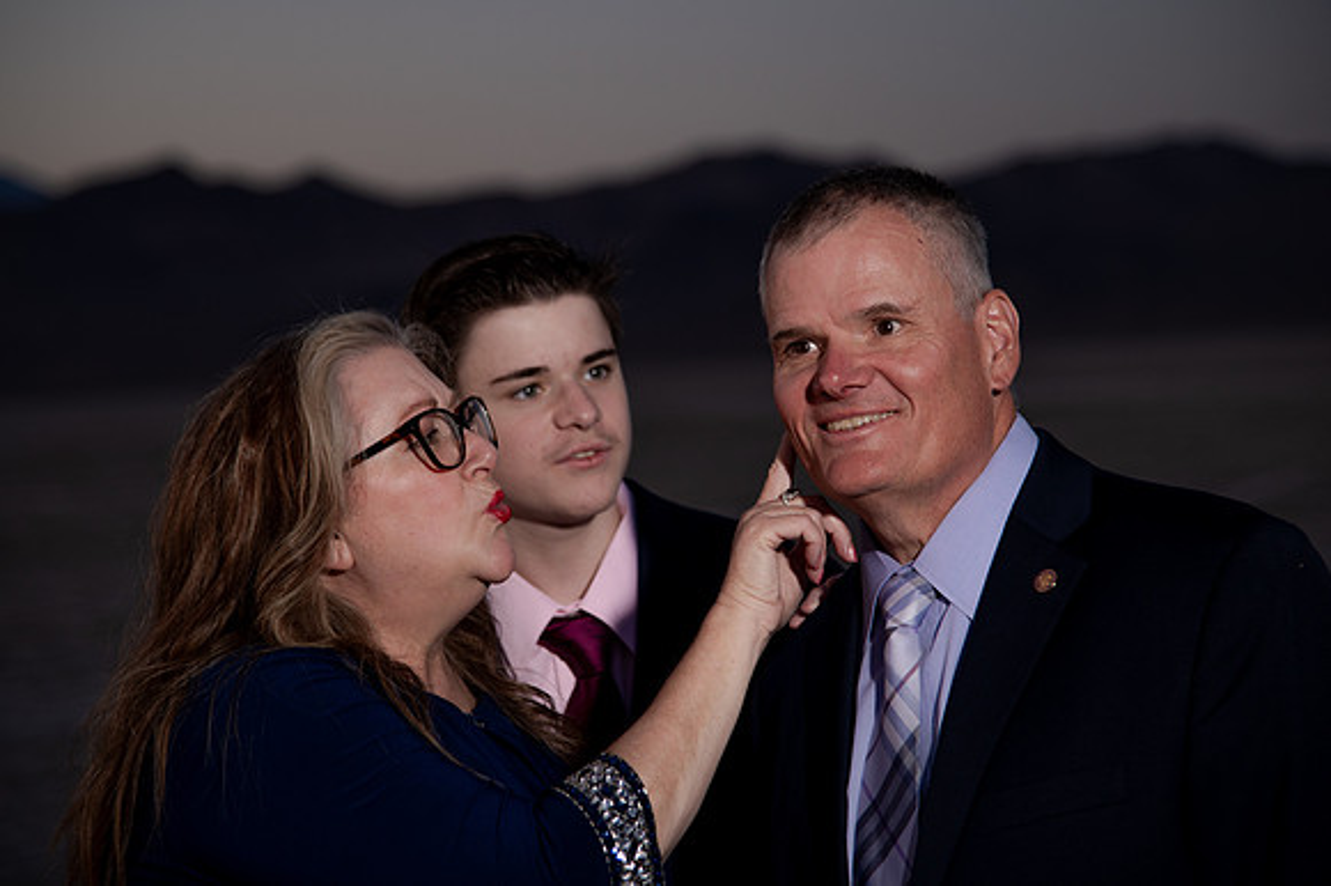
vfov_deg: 10.9
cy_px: 358
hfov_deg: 16.4
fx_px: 4626
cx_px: 647
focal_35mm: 125
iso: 400
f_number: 4
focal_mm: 105
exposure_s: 1/125
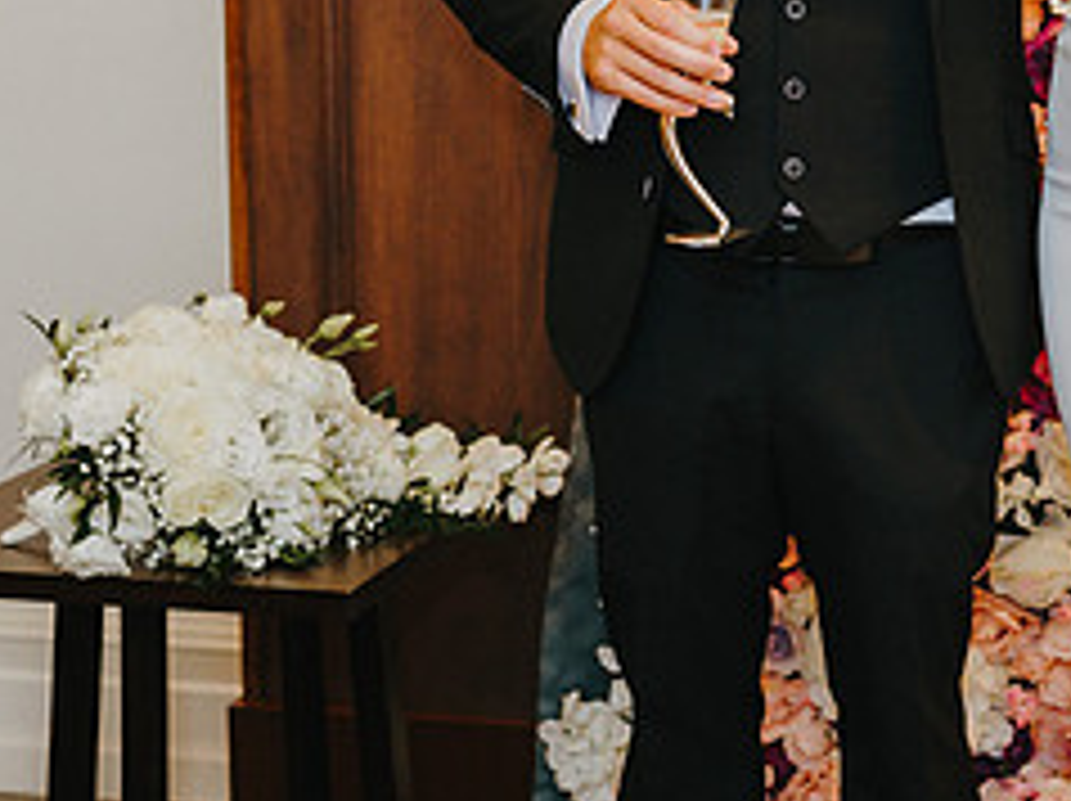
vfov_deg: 15.6
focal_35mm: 93
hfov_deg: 20.5
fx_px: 2874
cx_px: 1027
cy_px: 15
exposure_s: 1/200
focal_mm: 35
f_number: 2.2
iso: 640
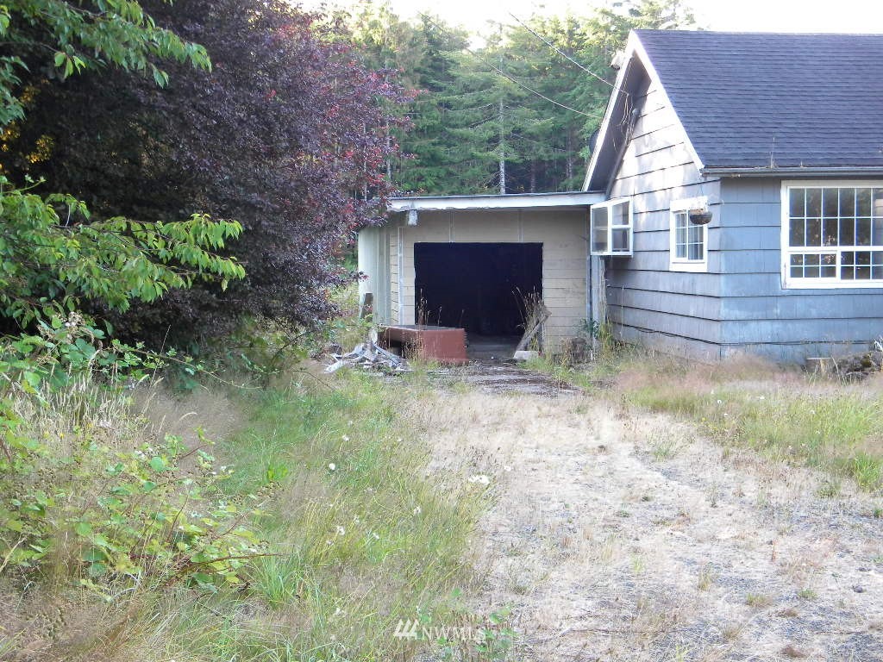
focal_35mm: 47
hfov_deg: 40.4
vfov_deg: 30.9
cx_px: 442
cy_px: 331
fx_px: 1199
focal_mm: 8.6
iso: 194
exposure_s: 1/53.1
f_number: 3.9
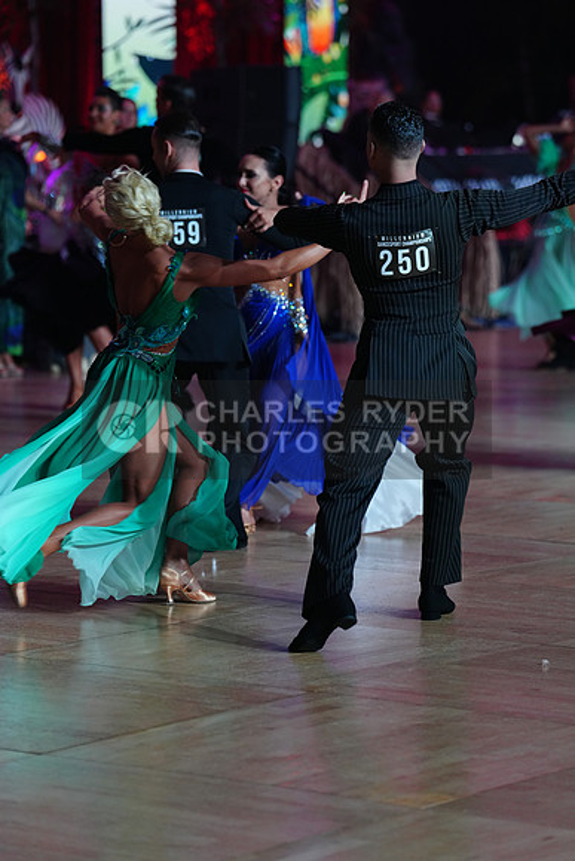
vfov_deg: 14.1
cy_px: 430
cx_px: 288
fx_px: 3496
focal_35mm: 146
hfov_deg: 9.4
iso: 1600
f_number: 3.5
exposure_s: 1/320
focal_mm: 146
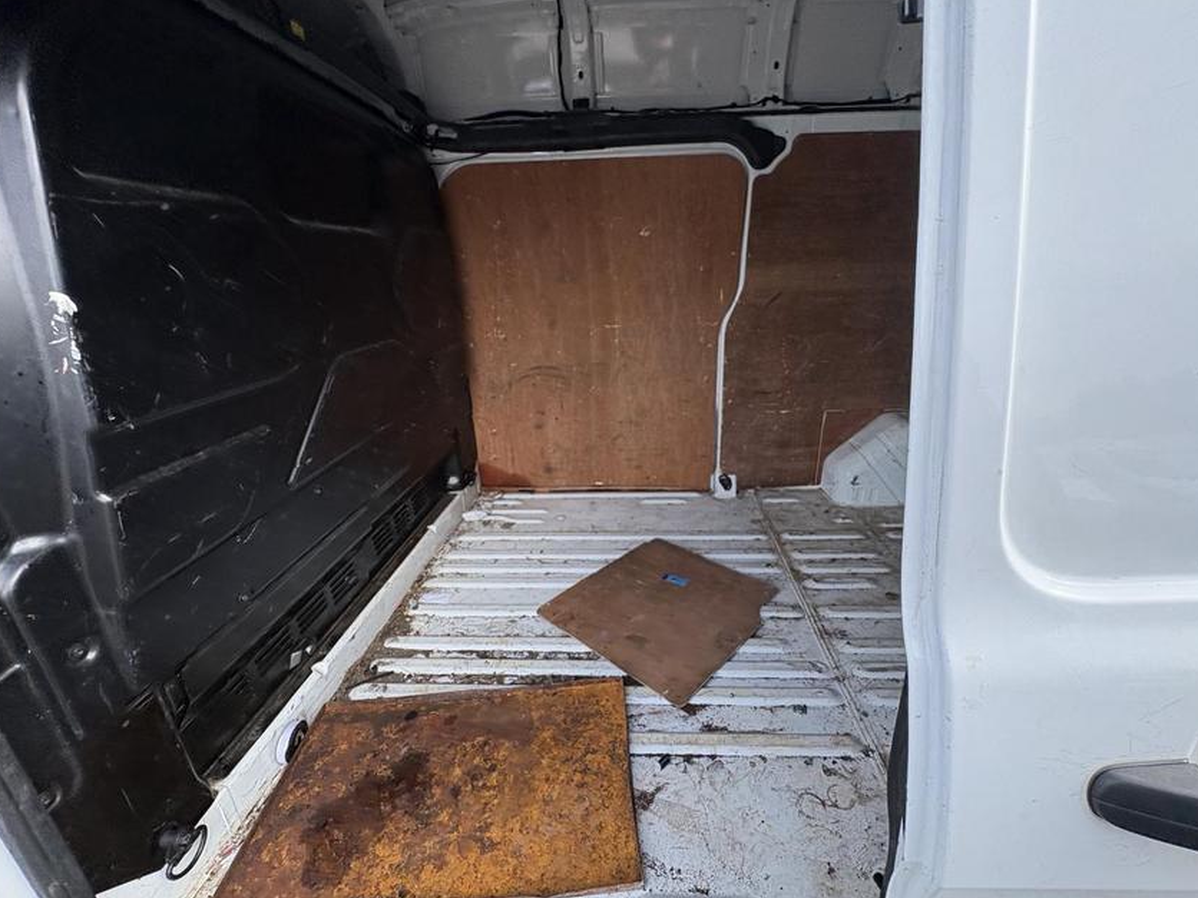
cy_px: 443
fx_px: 519
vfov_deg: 81.7
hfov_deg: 98.1
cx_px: 622
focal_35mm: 15
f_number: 2.2
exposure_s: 1/331
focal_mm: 2.22
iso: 64
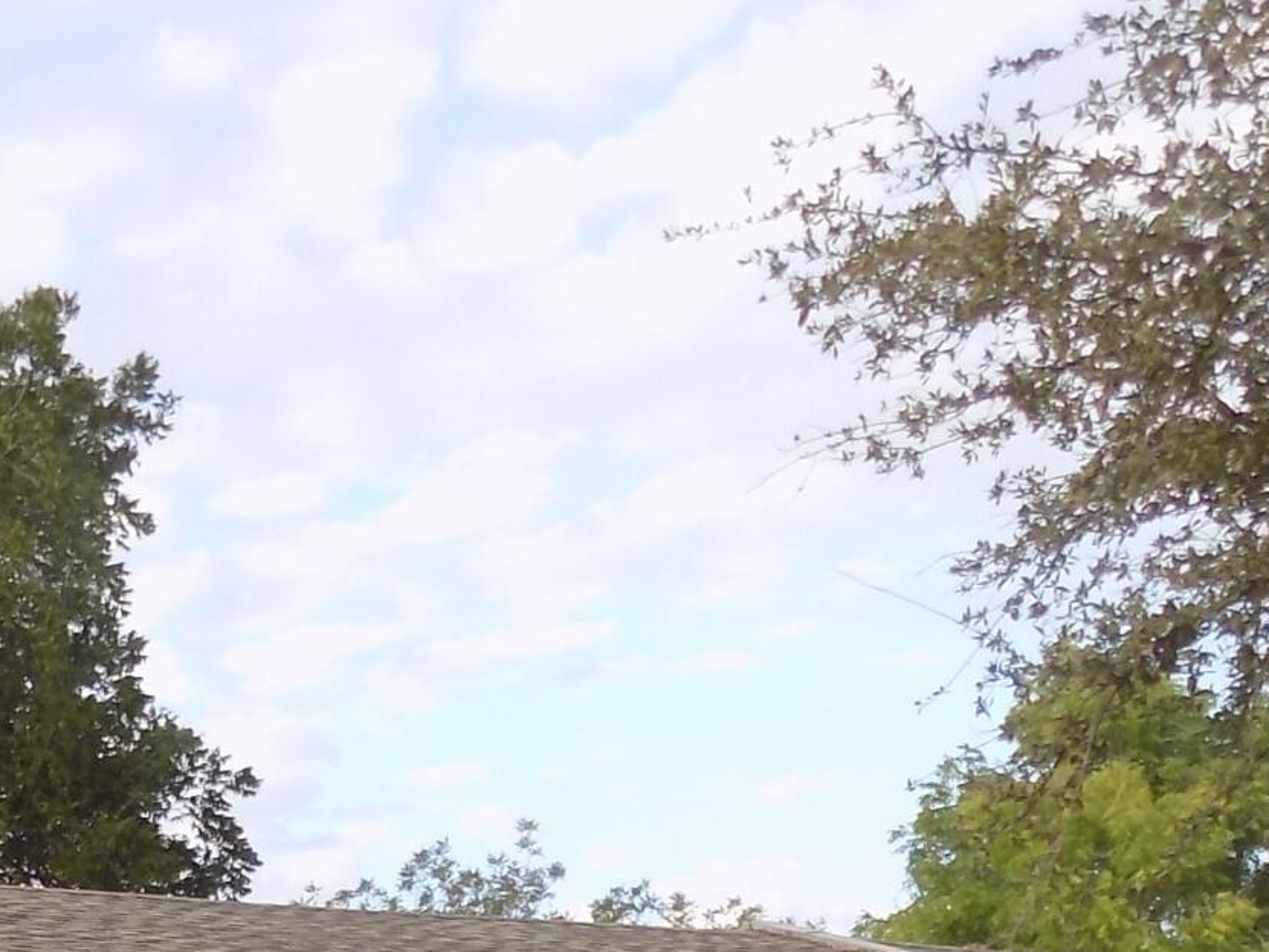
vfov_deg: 16.1
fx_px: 3042
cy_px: 1461
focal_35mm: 83
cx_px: -41
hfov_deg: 22.5
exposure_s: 1/160
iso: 80
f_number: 3.1
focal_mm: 4
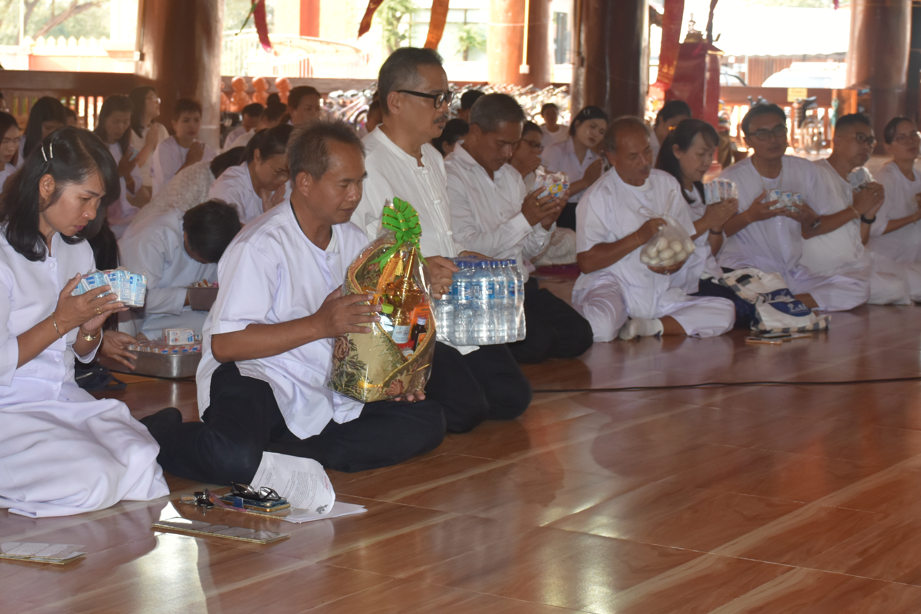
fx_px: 1963
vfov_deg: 17.7
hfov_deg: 26.3
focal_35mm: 77
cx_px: 331
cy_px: 194
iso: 640
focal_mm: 35
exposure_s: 1/125
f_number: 5.6
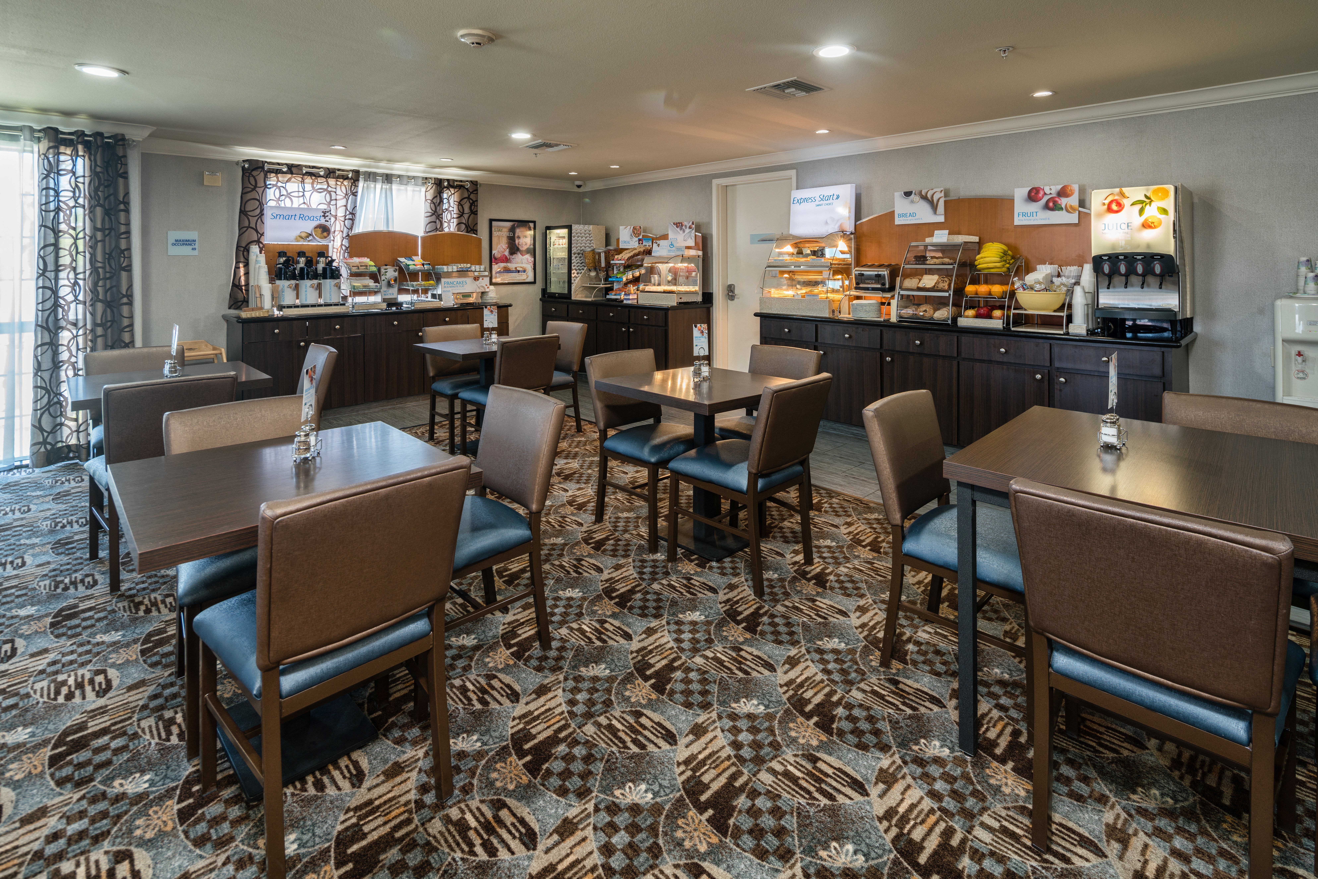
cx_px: 659
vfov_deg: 70.5
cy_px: 440
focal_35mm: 17
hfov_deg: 93.3
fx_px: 622
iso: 160
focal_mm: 17
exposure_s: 1/2.5
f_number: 8
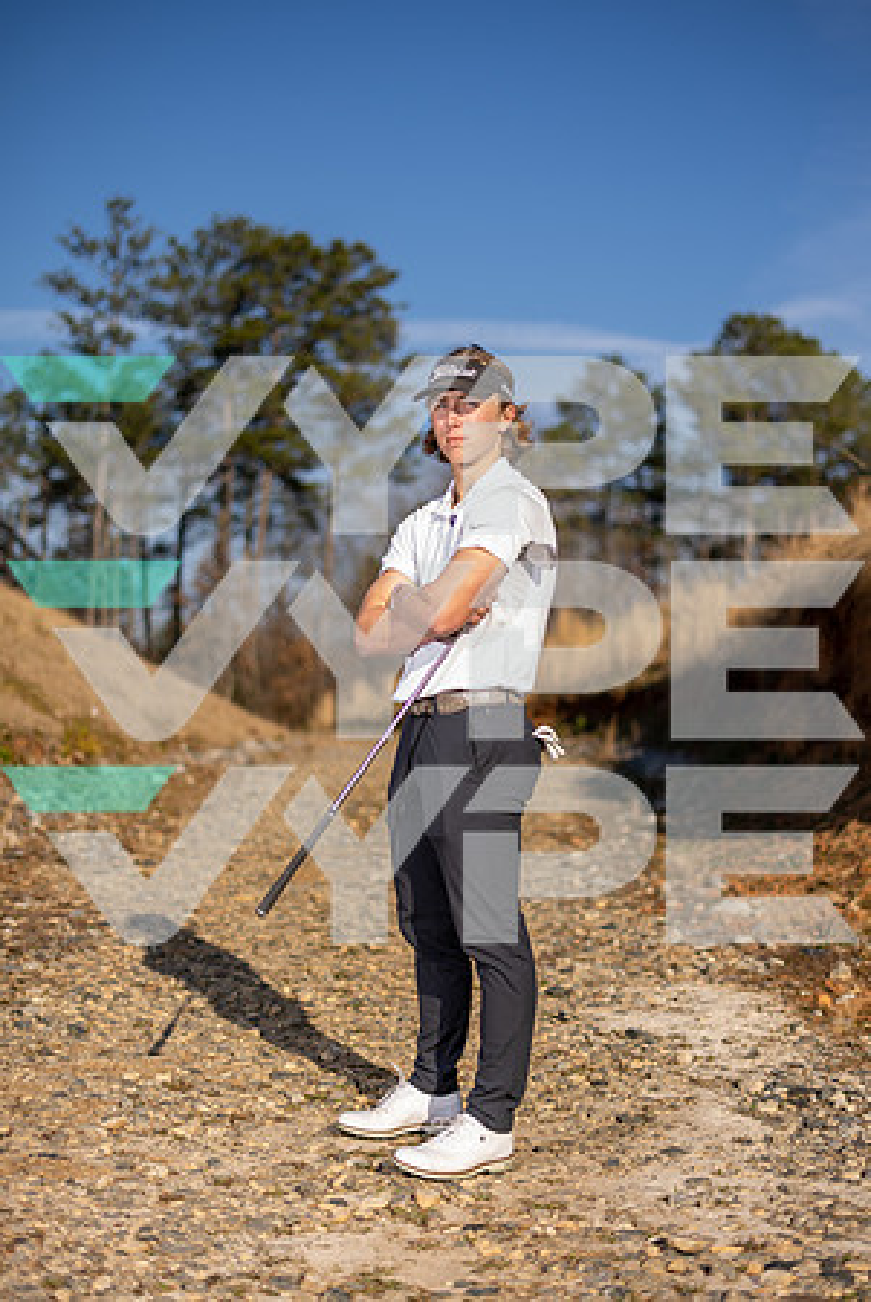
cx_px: 436
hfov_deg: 27.1
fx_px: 1810
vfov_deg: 39.6
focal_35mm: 50
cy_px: 651
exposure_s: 1/5000
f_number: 1.8
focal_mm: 50
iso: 64
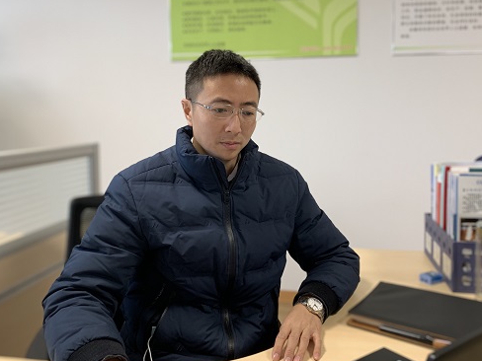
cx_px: 260
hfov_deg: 56.7
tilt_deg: -2.7
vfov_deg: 44.0
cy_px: 149
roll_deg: +0.7
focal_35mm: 32
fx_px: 446
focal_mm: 4.25
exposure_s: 1/85
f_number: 1.8
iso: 100
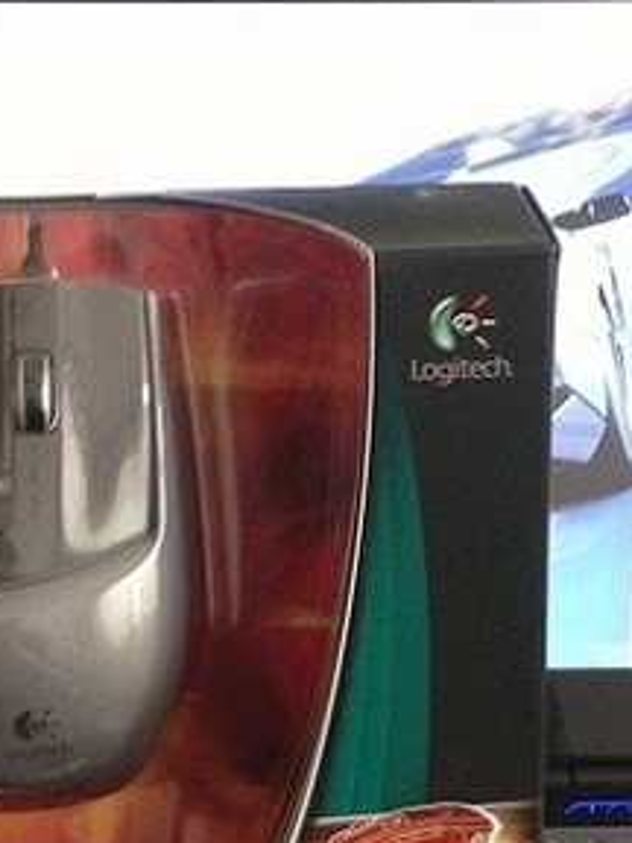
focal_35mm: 88
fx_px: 2142
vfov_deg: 22.1
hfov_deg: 16.8
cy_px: 618
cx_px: 354
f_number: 2.4
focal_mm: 4.13
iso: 320
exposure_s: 1/20
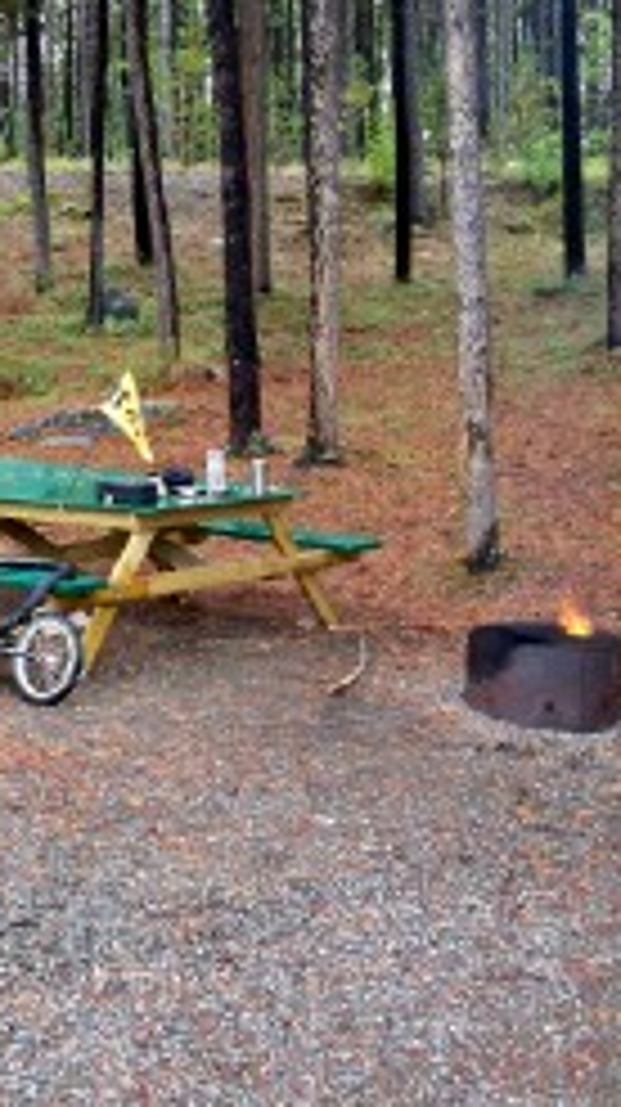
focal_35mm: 62
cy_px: 446
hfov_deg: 19.0
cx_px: 50
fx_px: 1819
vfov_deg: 33.8
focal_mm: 6.3
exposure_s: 1/60
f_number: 3.1
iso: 200
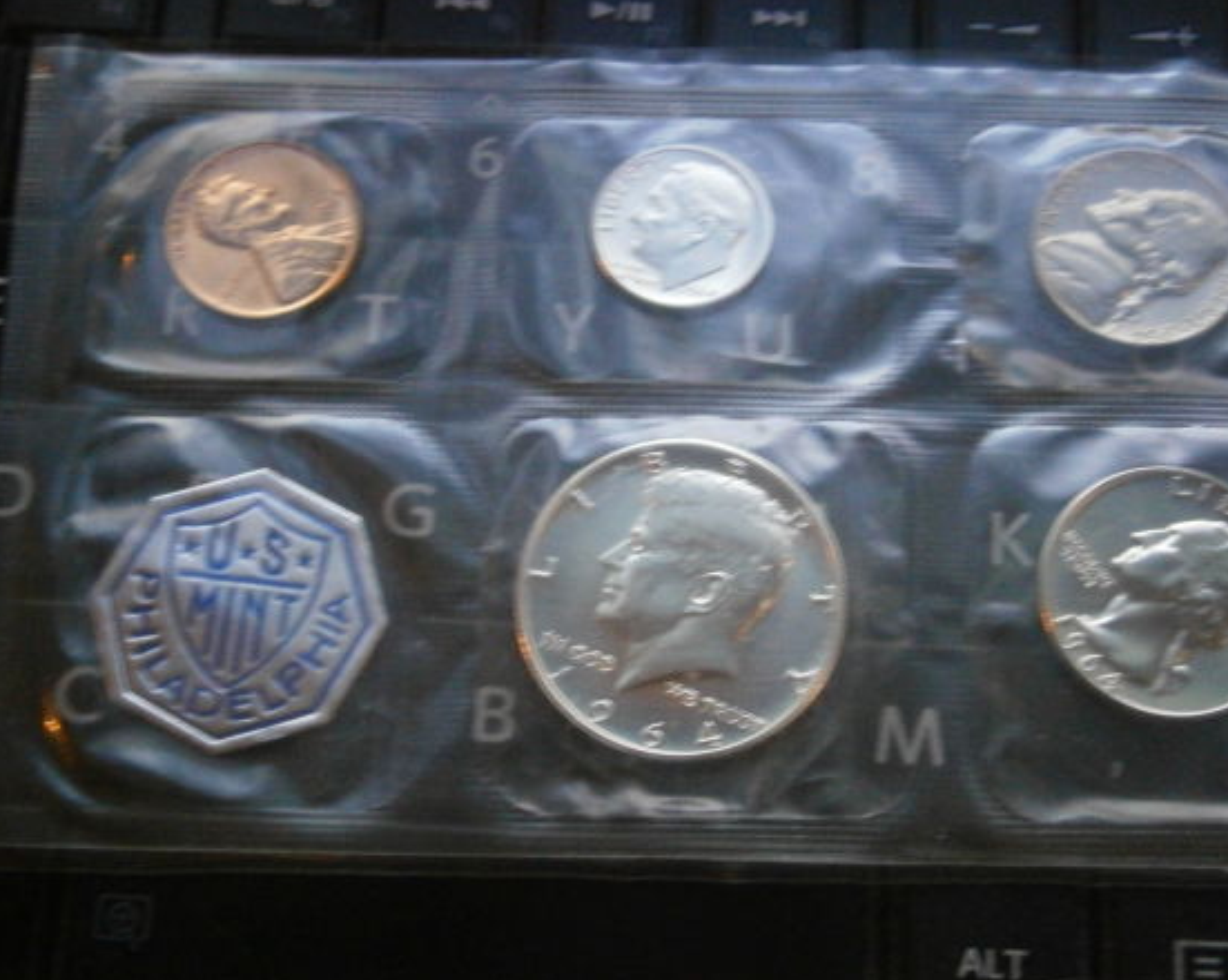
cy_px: 494
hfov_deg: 37.3
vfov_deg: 30.2
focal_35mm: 50
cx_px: 657
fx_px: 1816
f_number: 3.4
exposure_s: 1/15
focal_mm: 8.3
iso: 800
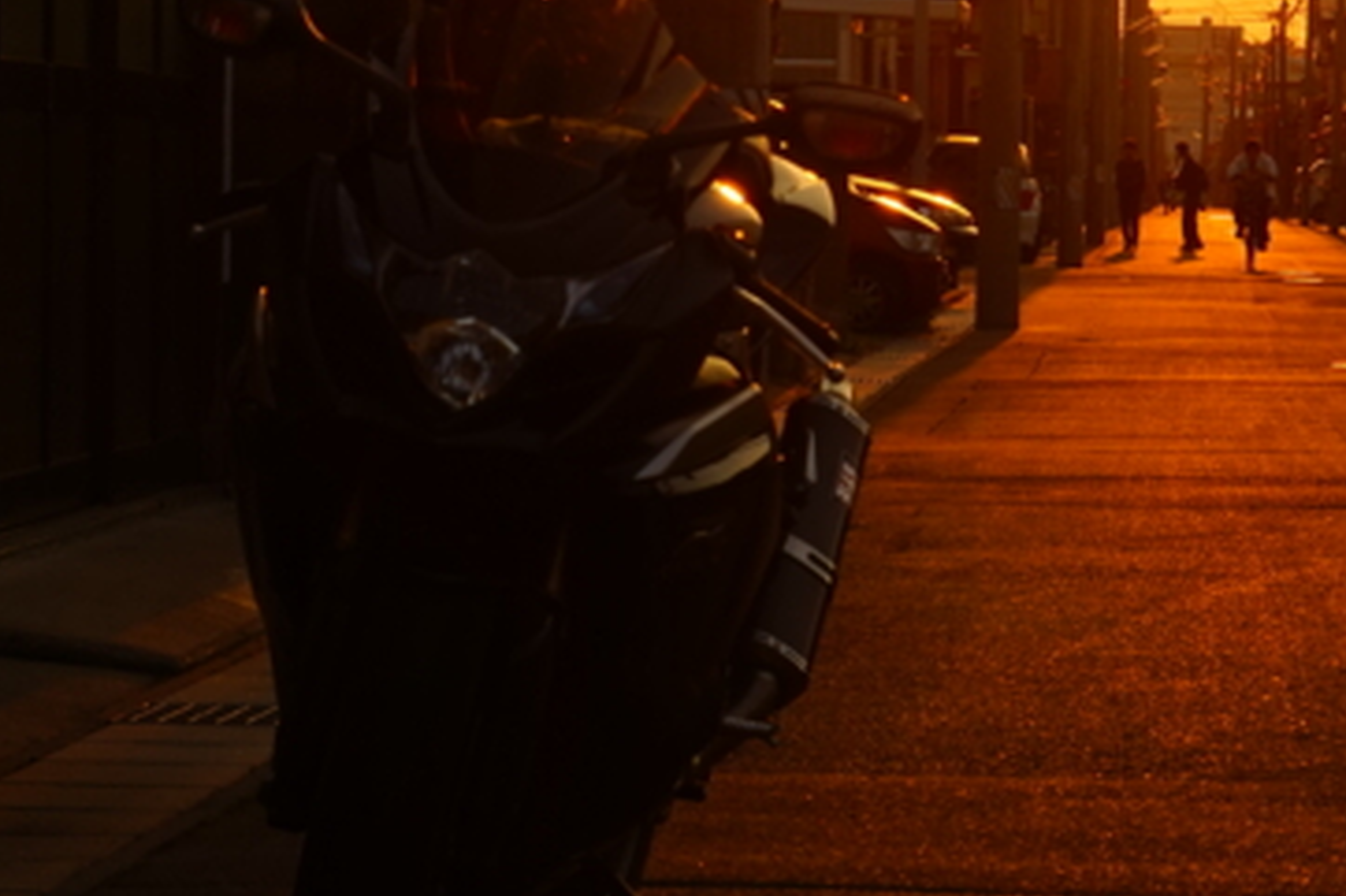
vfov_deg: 6.5
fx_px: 7922
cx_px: 1034
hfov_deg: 9.7
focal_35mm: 212
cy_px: 281
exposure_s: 1/160
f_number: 10
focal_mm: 64
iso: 100
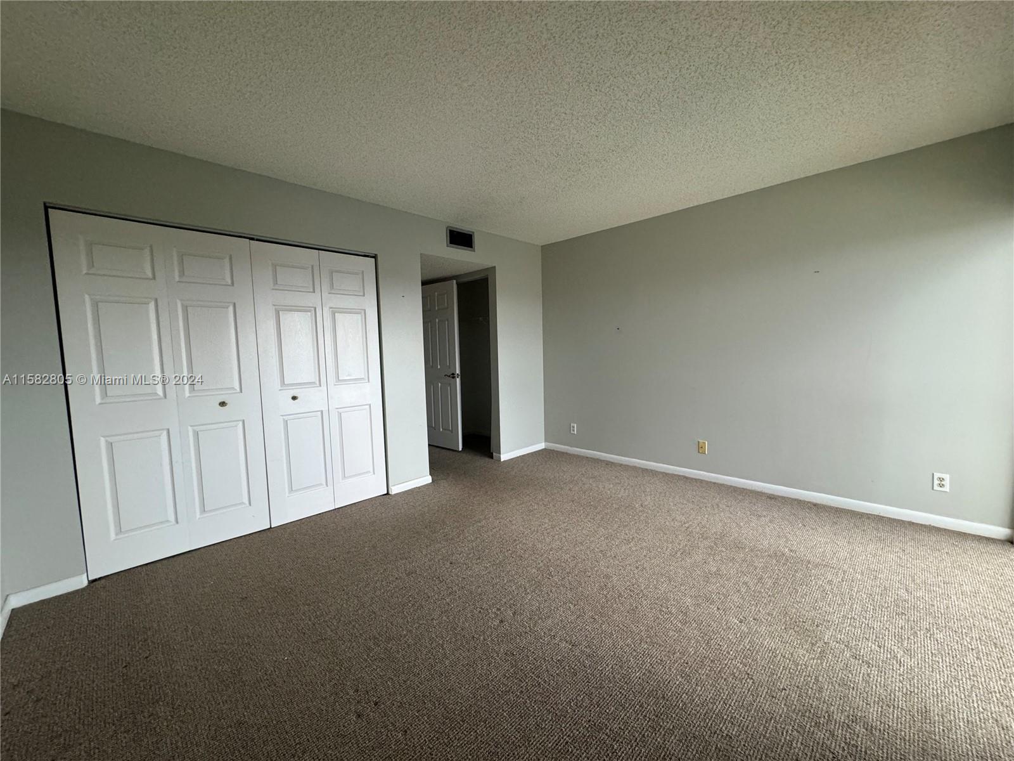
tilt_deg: -3.6
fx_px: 410
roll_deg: +1.0
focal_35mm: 14
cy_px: 380
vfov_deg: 85.7
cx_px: 507
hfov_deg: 102.1
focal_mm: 2.22
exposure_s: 1/67
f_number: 2.2
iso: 320
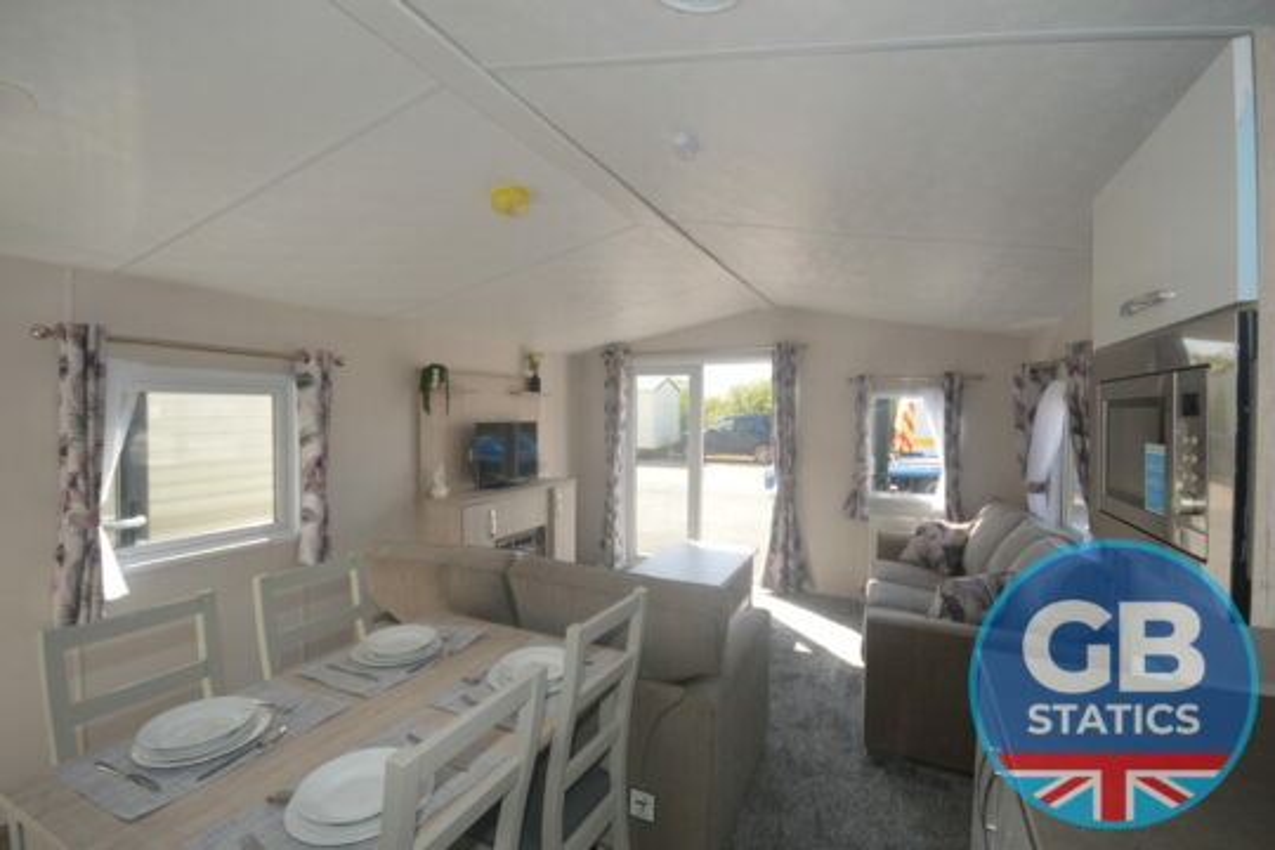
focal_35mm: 15
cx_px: 638
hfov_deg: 100.4
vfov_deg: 77.3
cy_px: 425
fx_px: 531
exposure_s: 1/125
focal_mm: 10
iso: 160
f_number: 5.6
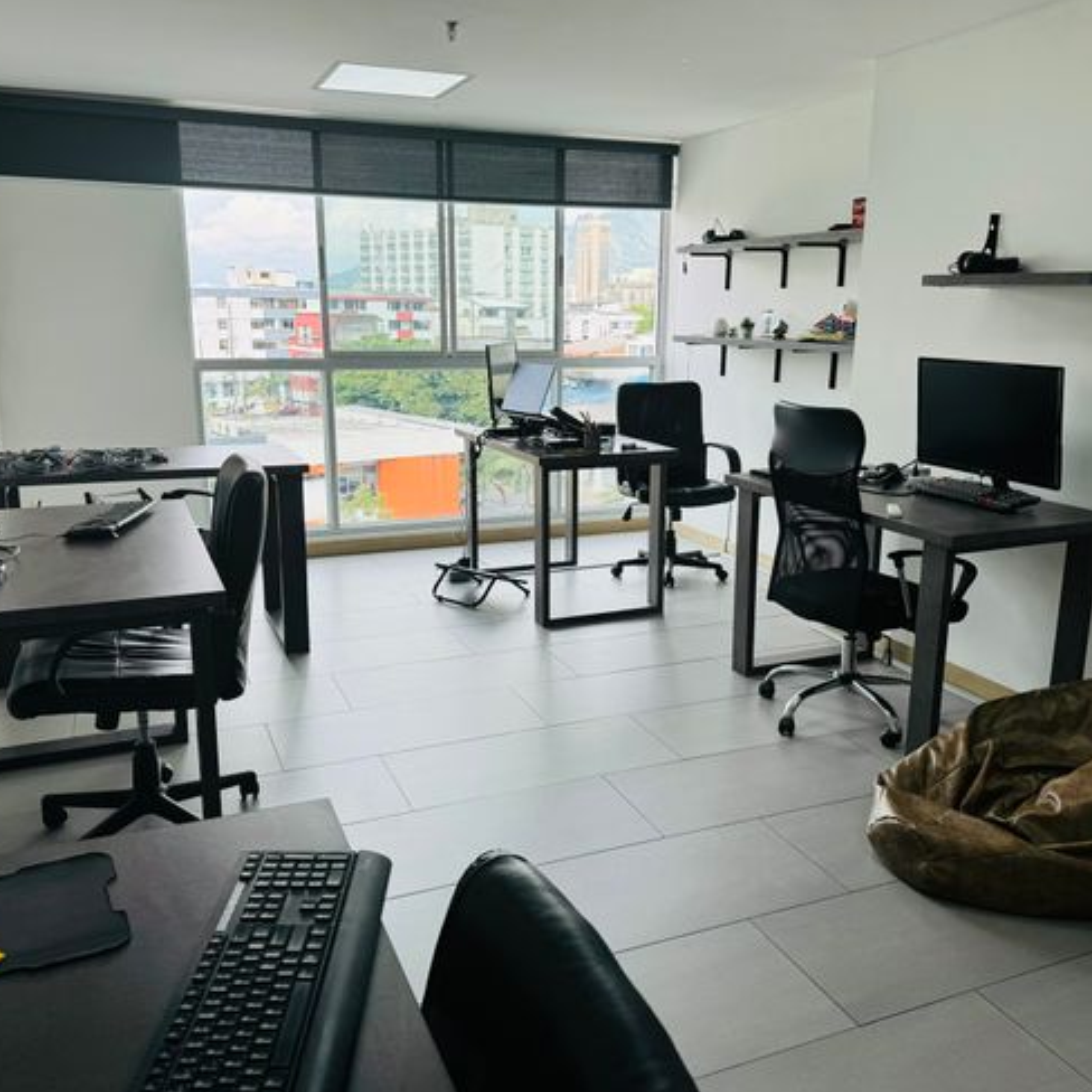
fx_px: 1035
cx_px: 569
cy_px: 542
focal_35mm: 29
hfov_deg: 55.6
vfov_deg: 55.6
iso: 80
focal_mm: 6.86
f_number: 1.78
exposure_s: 1/539
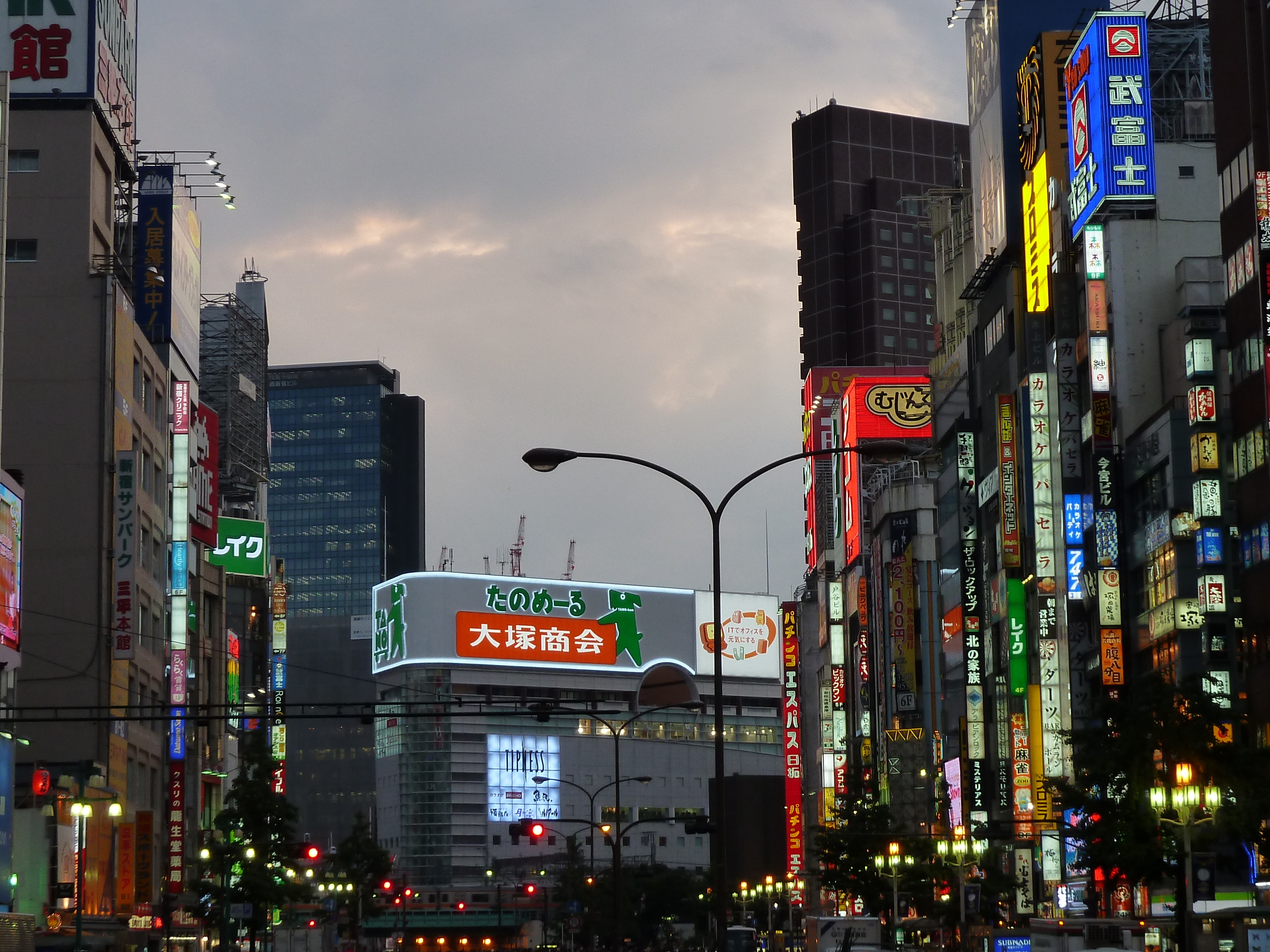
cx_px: 625
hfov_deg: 26.0
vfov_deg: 19.6
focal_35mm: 75
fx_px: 2752
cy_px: 502
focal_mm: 9.7
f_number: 3.9
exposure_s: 1/50
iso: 125
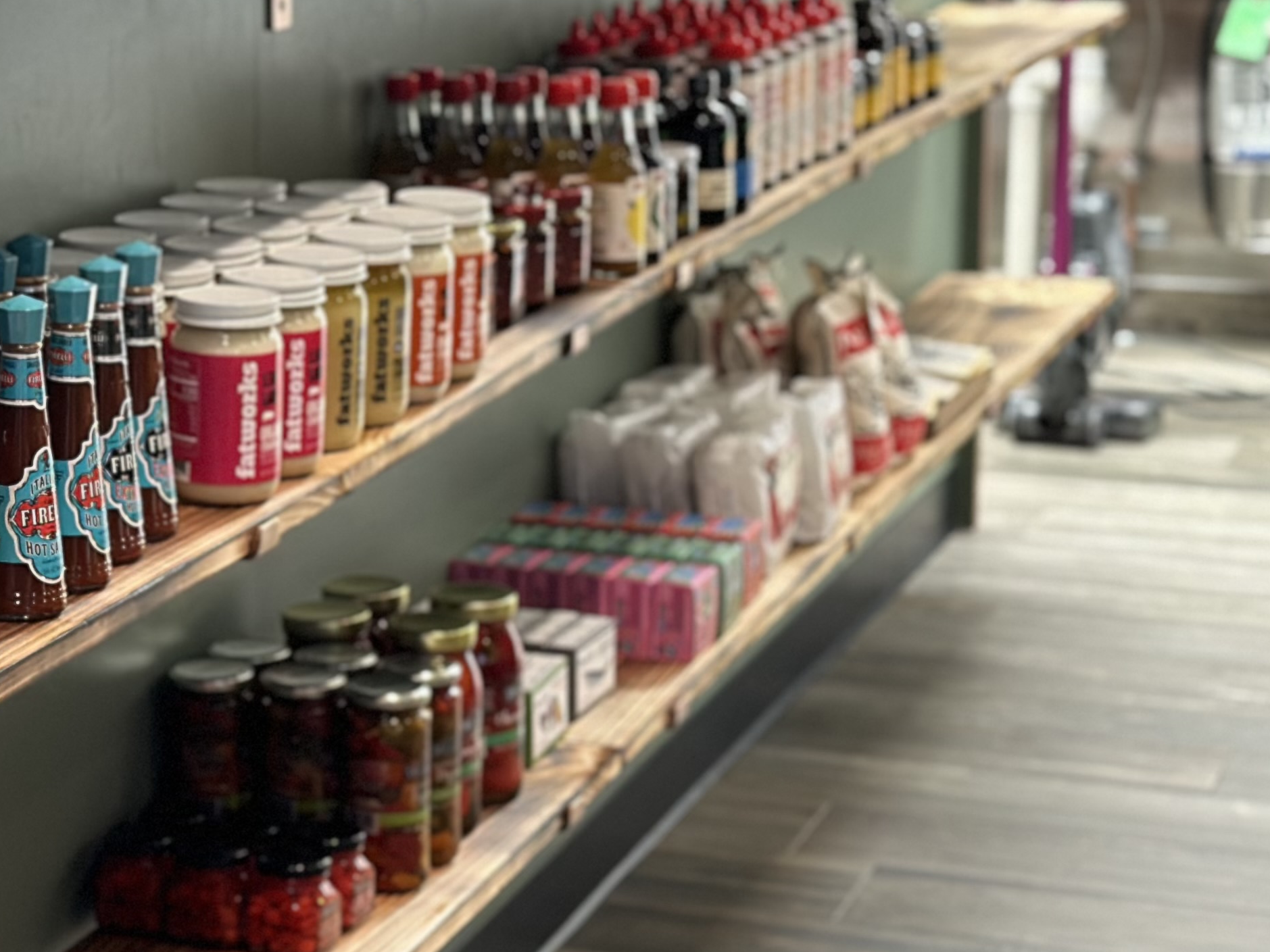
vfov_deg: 14.3
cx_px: -19
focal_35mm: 103
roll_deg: +1.1
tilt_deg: -10.3
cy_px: 279
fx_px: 3779
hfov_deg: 18.5
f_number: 1.78
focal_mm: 6.86
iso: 400
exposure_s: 1/40
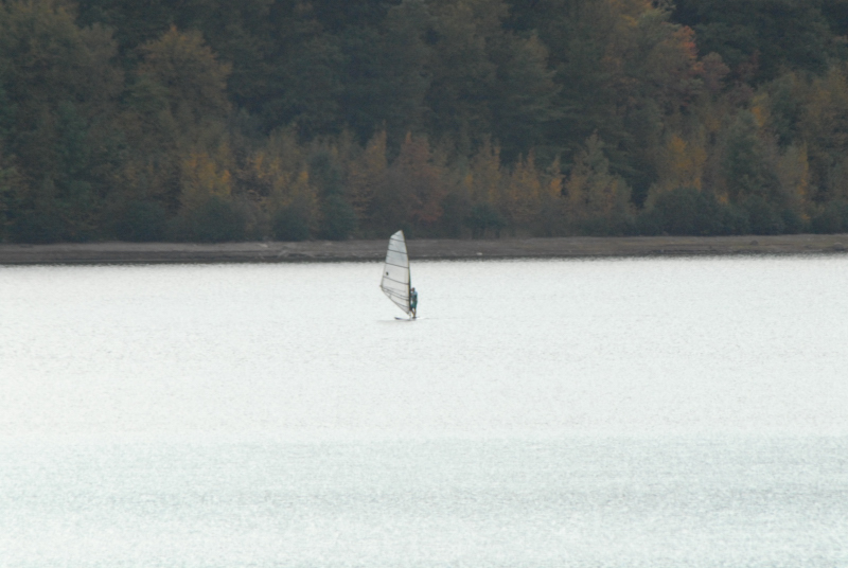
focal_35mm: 585
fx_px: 13800
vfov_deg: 2.4
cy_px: 284
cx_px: 424
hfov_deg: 3.5
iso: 800
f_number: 16
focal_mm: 390
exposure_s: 1/1000
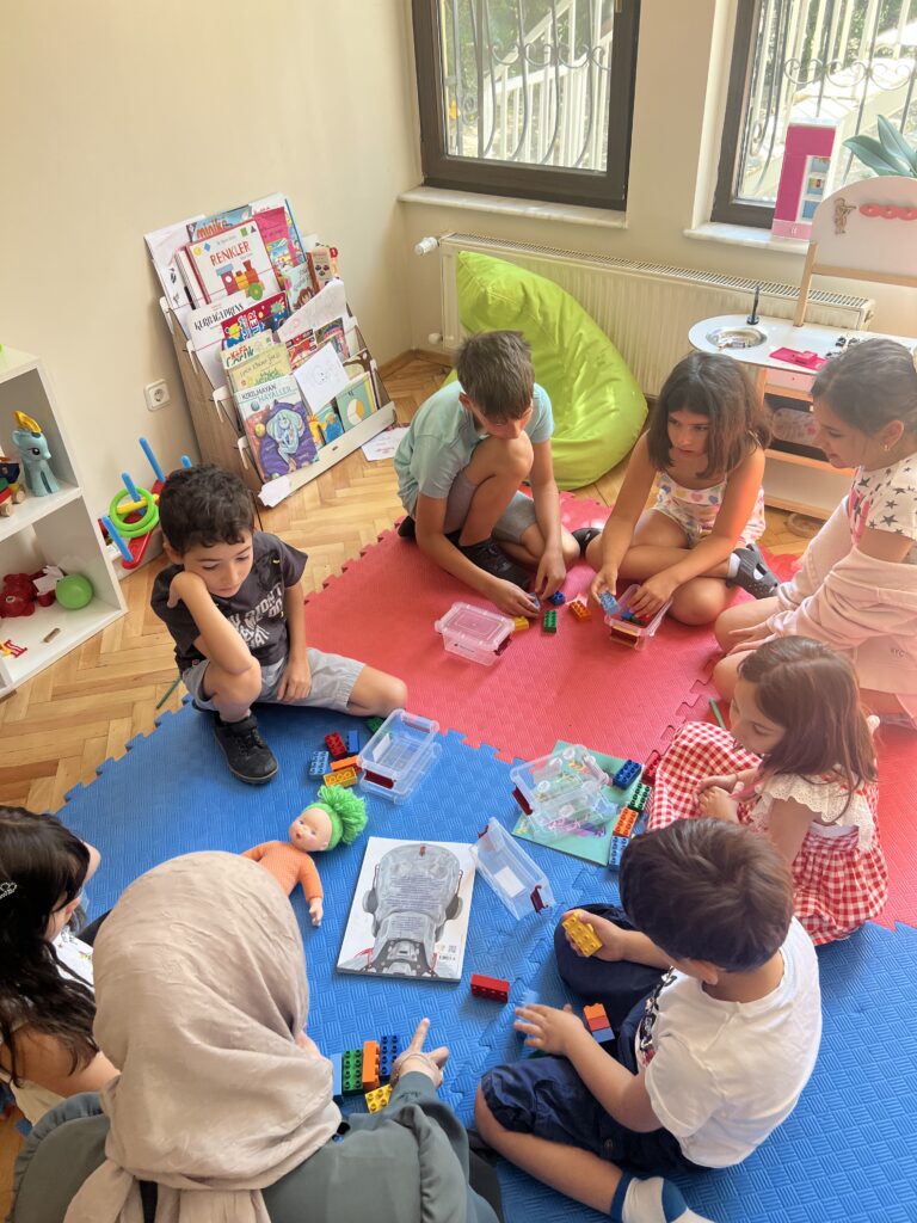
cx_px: 458
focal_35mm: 26
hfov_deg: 53.1
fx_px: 918
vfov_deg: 67.3
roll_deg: +2.6
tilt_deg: -38.3
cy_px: 612
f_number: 1.5
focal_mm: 5.7
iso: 100
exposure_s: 1/121
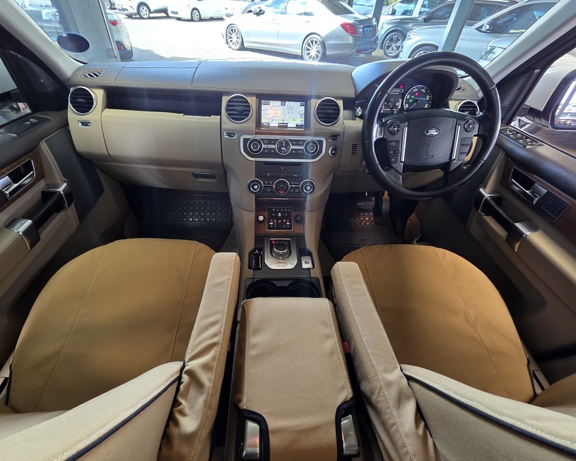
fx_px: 239
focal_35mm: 14
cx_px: 282
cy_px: 232
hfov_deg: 100.7
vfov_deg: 88.0
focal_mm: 2.2
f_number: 2.2
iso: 160
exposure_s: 1/50
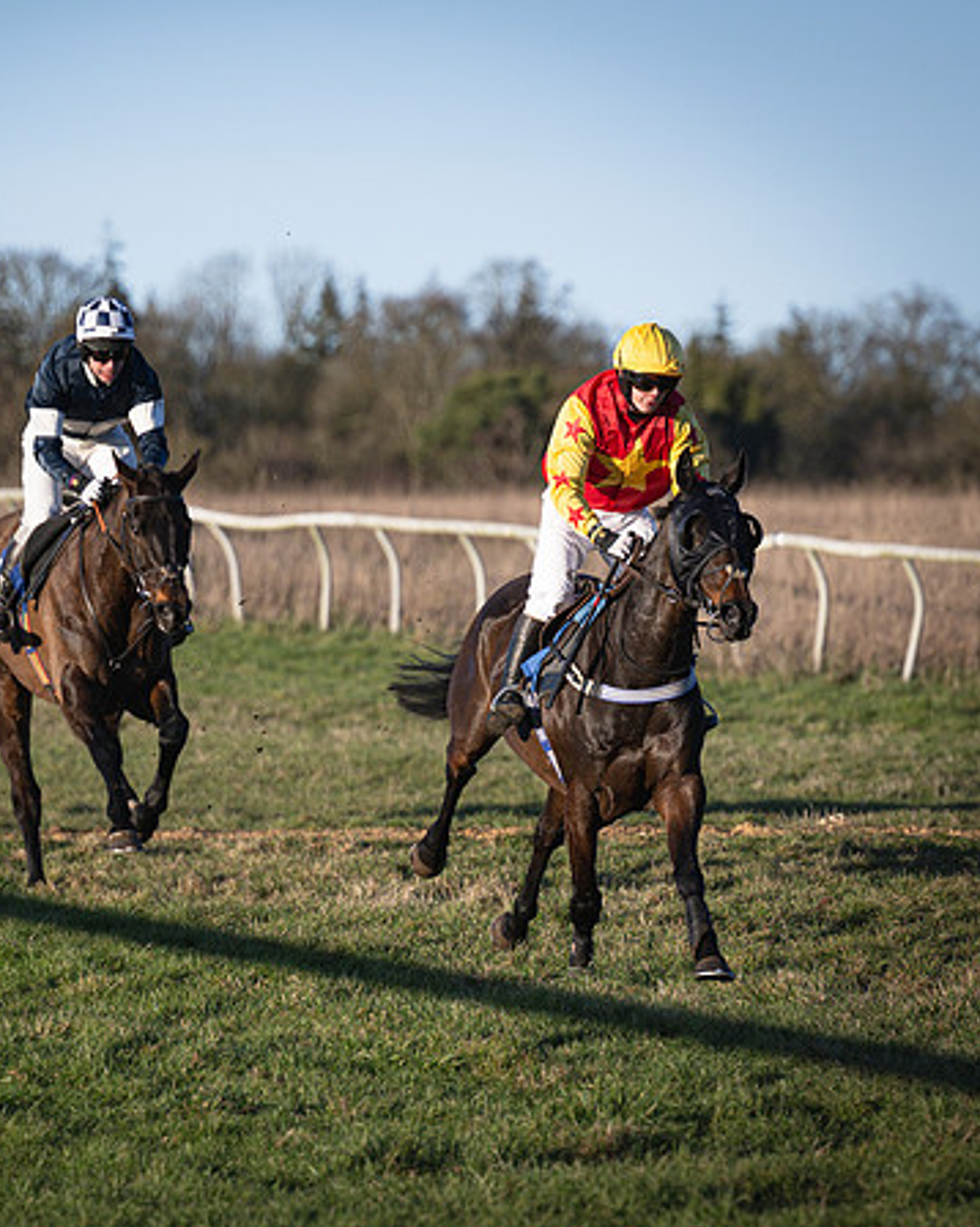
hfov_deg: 4.5
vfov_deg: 5.7
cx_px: 685
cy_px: 705
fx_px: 12335
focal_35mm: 340
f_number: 2.8
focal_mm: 135
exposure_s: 1/2000
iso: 100
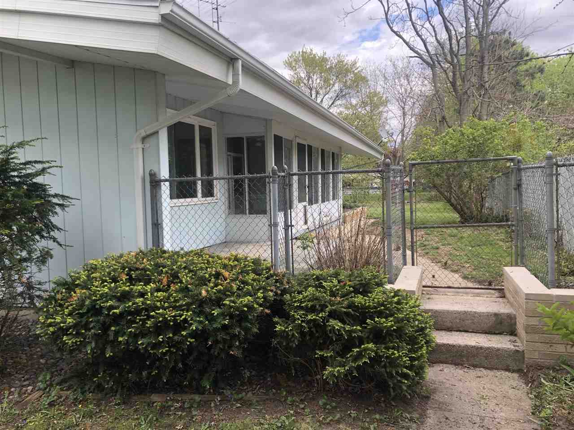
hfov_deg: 63.4
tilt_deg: -3.5
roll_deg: +1.7
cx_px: 287
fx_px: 464
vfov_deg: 49.7
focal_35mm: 28
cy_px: 215
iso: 25
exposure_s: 1/470
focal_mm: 3.99
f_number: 1.8
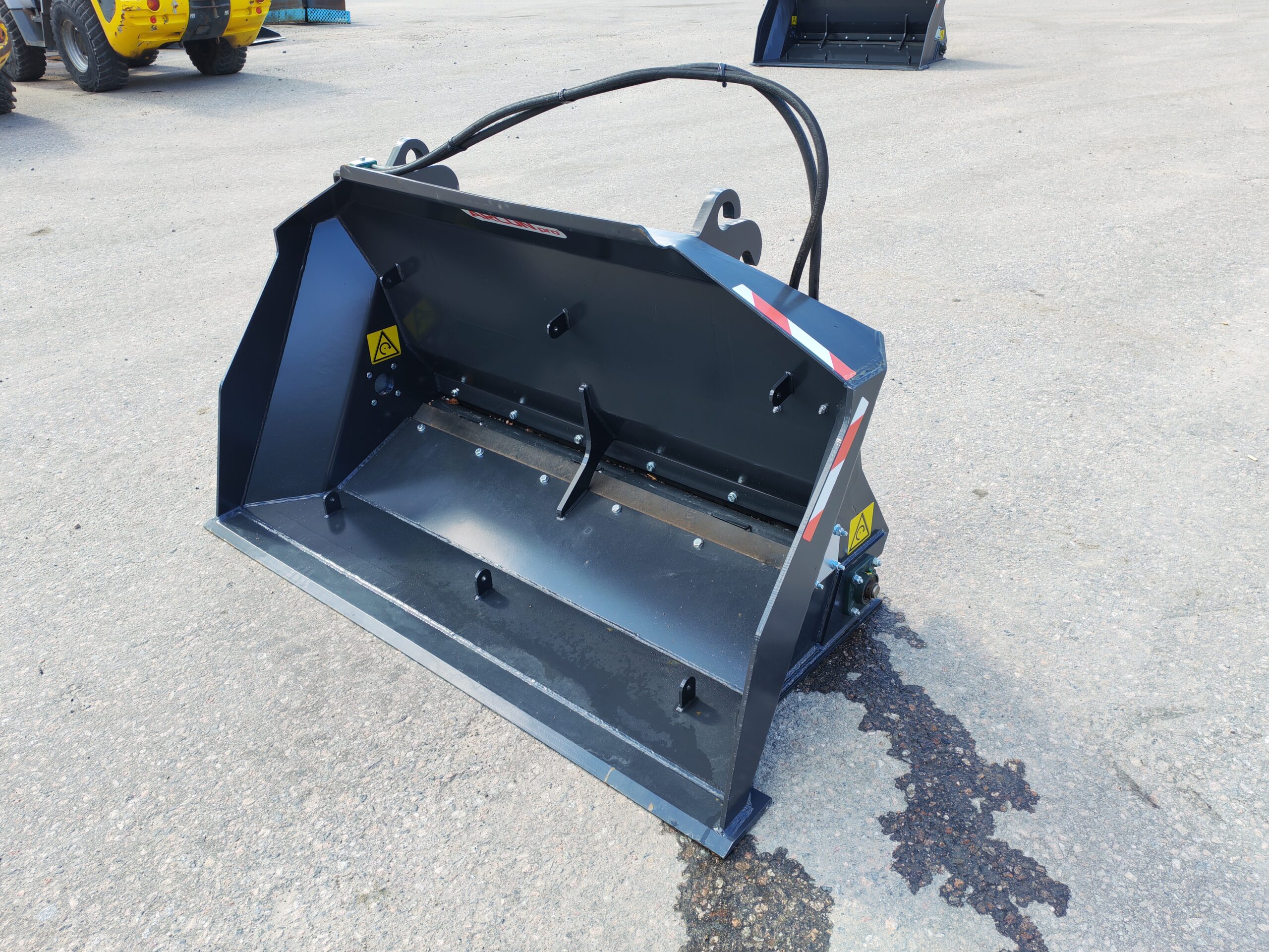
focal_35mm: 27
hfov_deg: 65.3
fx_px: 990
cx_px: 634
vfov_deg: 51.4
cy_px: 476
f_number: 1.9
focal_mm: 6.12
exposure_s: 1/100
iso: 64
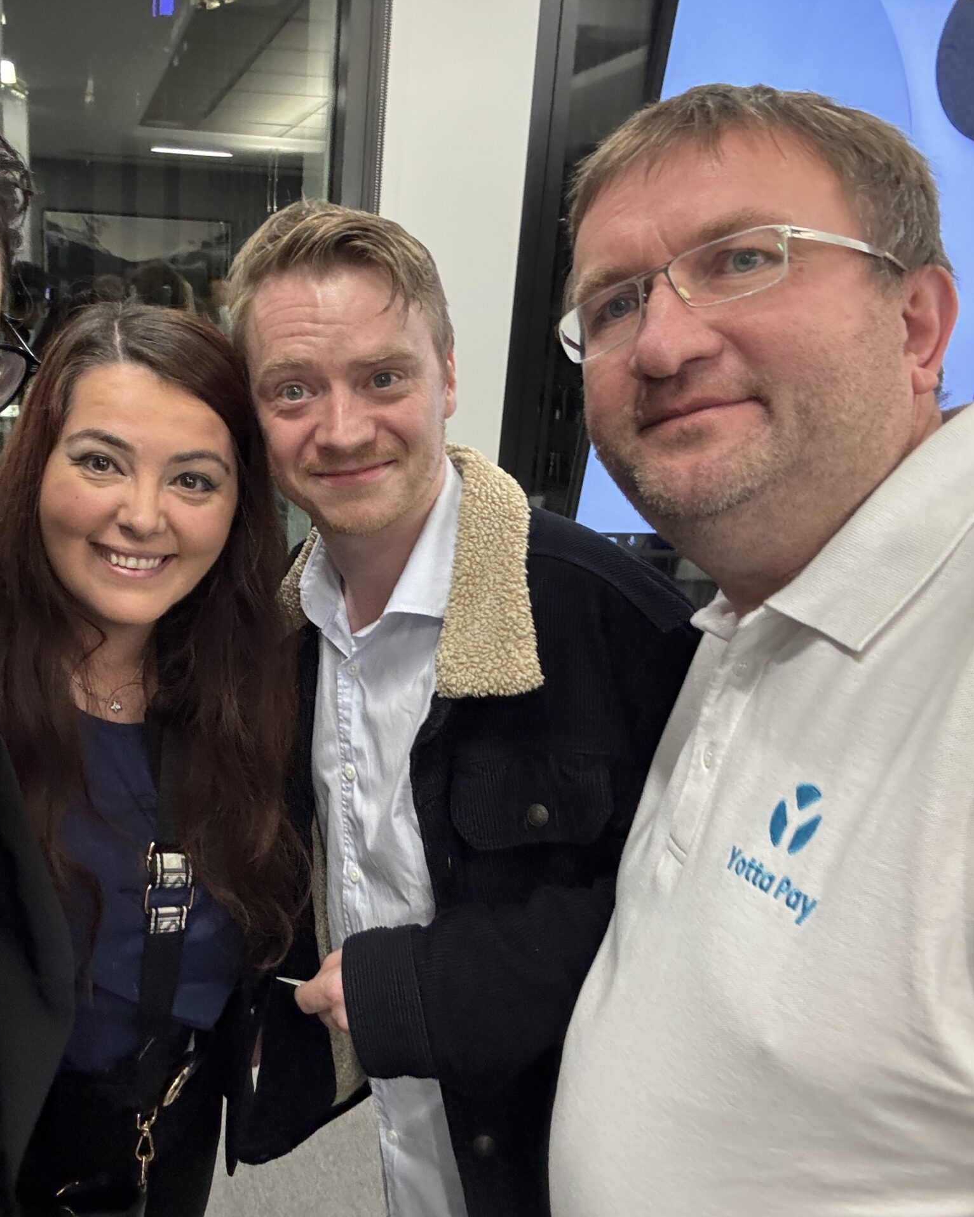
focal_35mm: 30
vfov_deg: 58.8
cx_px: 285
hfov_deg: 47.3
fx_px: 1081
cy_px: 608
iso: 320
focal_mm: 2.69
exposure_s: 1/33
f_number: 1.9
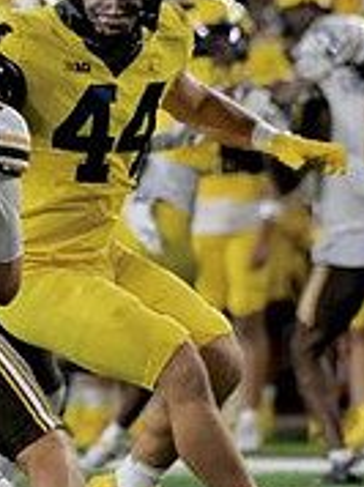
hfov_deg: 1.3
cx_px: -25
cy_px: 171
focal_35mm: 1099
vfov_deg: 1.8
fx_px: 15446
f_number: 5.6
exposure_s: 1/1000
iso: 4000
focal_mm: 350
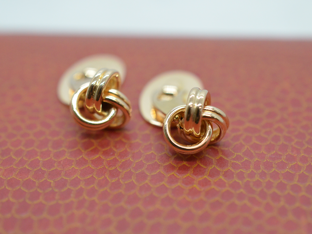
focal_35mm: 66
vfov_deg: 22.3
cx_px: 156
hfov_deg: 29.4
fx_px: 595
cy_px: 117
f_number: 6.3
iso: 2500
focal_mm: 40
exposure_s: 1/800
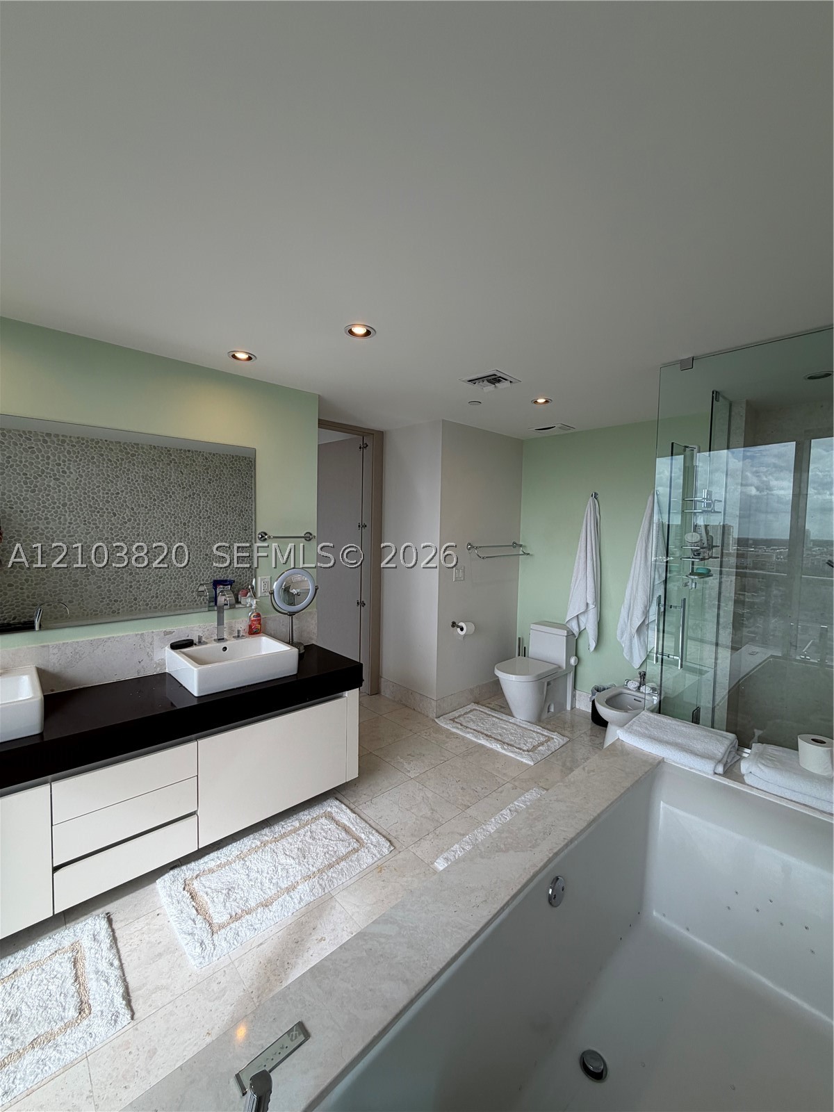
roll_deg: -0.8
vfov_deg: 102.1
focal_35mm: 14
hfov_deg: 85.7
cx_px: 417
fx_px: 450
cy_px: 556
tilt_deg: -3.3
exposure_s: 1/120
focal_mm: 2.22
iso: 25
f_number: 2.2
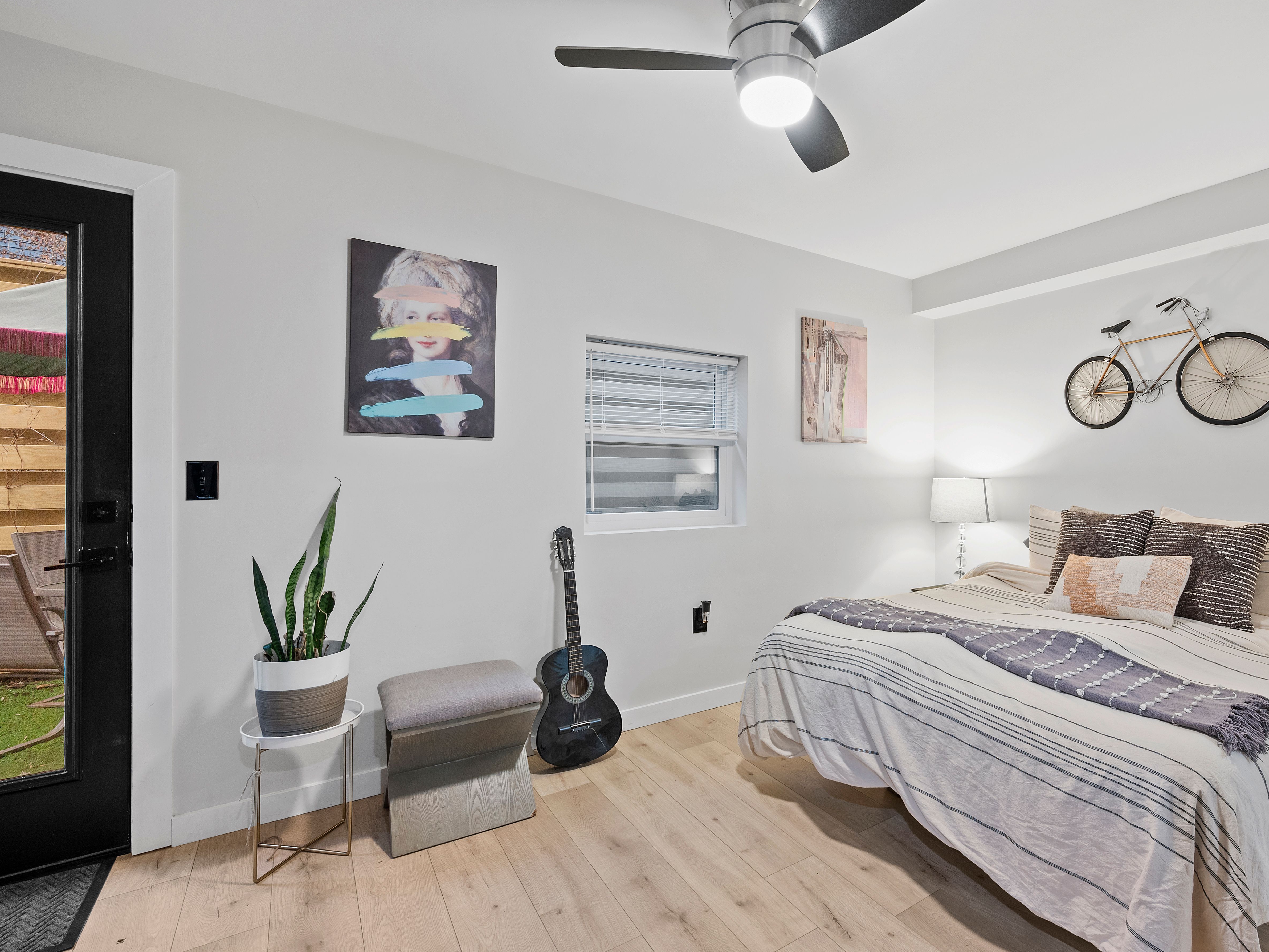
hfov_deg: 90.0
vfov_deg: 74.7
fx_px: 623
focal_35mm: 17
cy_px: 468
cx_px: 756
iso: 400
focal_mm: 14
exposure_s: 1/1.25
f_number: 8
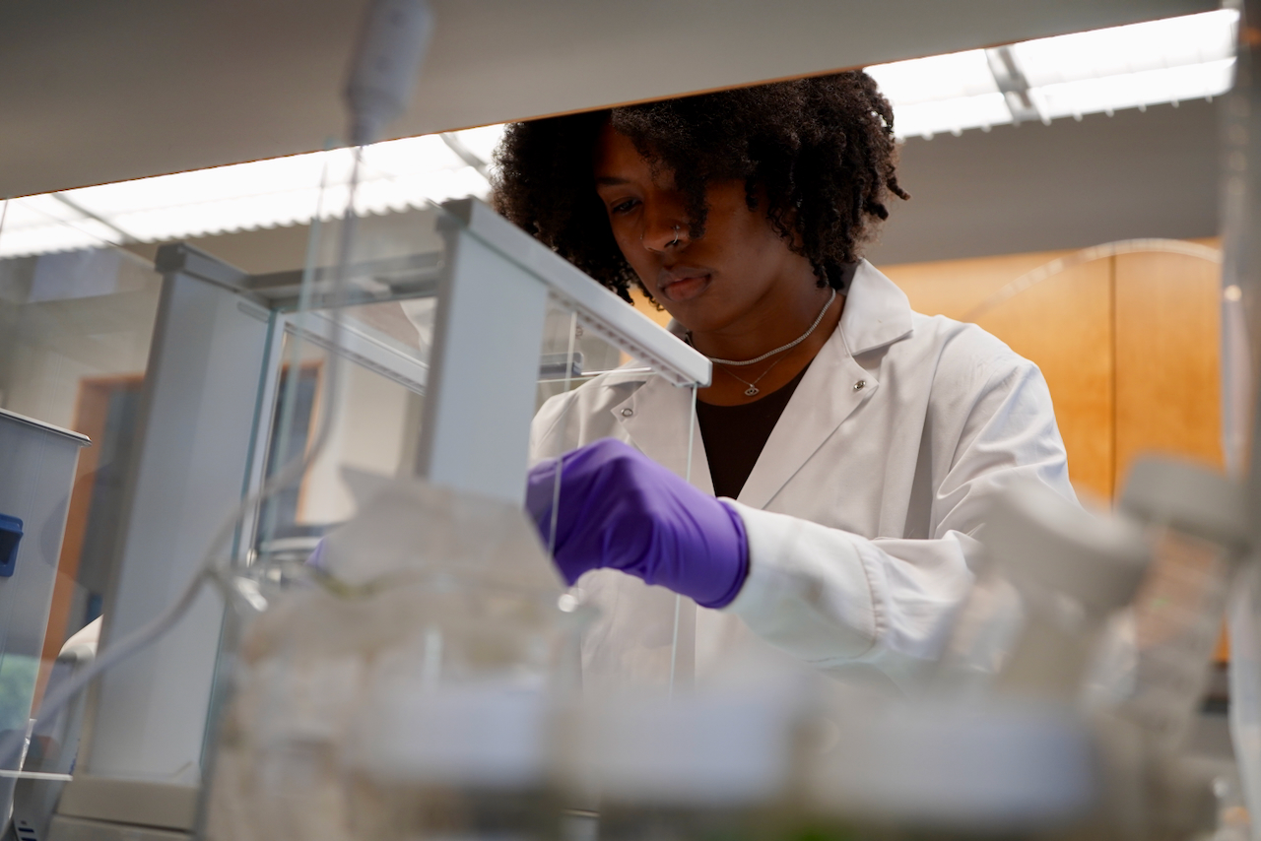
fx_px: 1331
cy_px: 420
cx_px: 630
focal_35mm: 38
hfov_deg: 50.7
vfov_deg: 35.1
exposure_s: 1/160
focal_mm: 38
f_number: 4
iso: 500
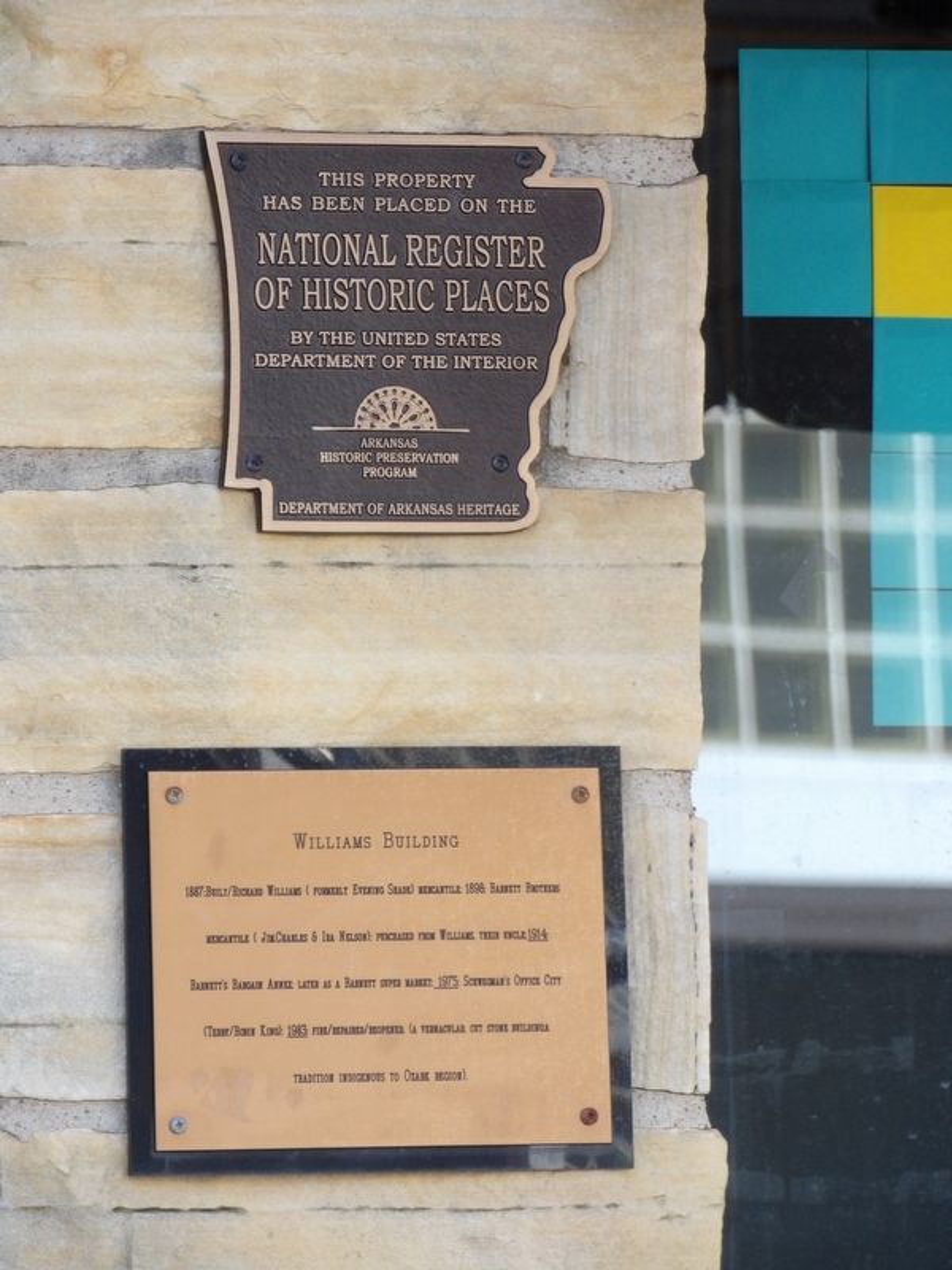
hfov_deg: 3.4
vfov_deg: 4.5
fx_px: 16134
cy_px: 635
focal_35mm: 440
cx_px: 476
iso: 200
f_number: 4.2
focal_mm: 78.9
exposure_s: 1/78
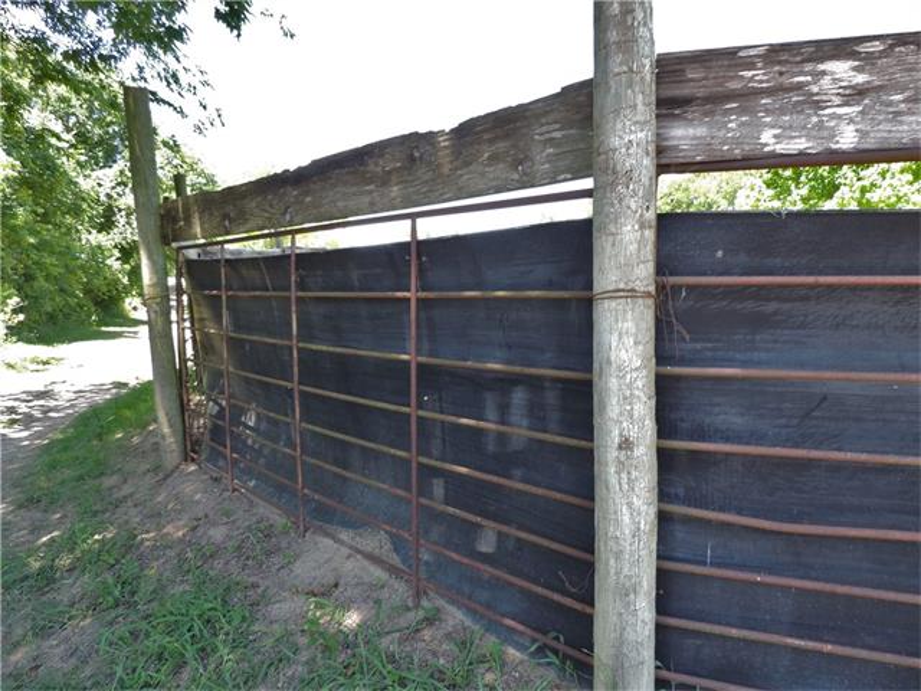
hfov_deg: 71.6
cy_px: 346
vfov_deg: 56.8
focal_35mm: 24
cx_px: 460
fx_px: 639
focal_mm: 4.3
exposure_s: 1/50
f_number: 3
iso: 80
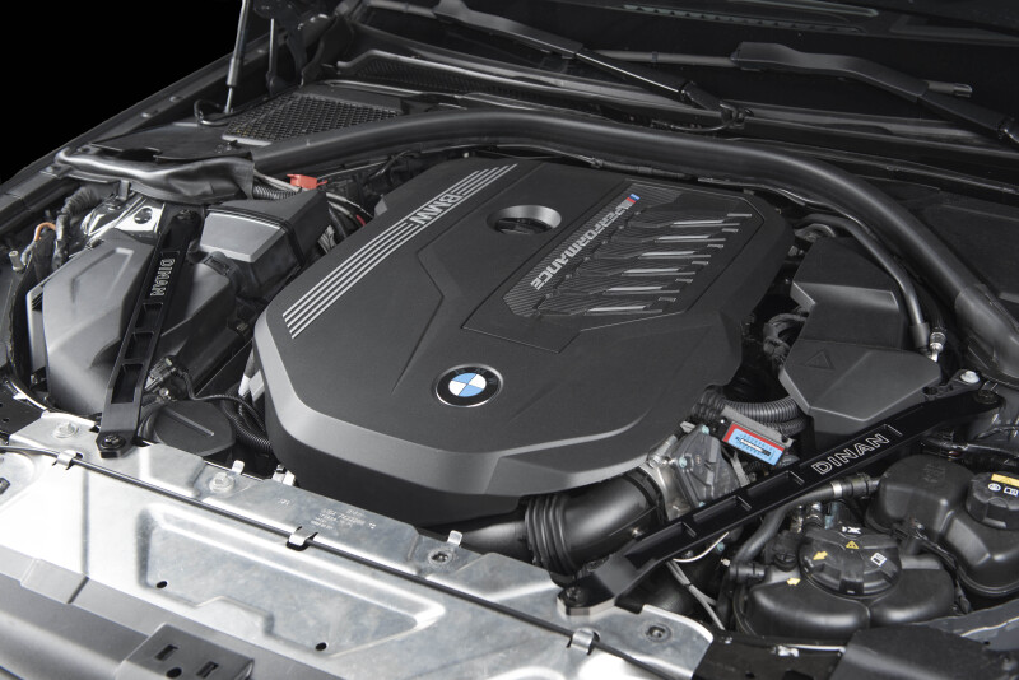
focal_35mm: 42
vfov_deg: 31.9
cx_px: 510
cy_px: 340
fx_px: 1189
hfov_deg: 46.4
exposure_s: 1/100
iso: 100
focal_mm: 42
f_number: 5.6
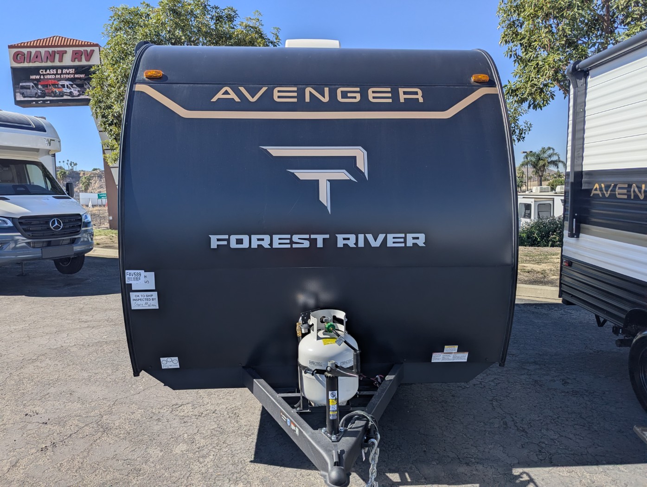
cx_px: 324
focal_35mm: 24
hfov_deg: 71.5
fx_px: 449
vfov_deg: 56.9
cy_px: 244
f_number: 1.85
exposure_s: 1/3058
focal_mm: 6.81
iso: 41
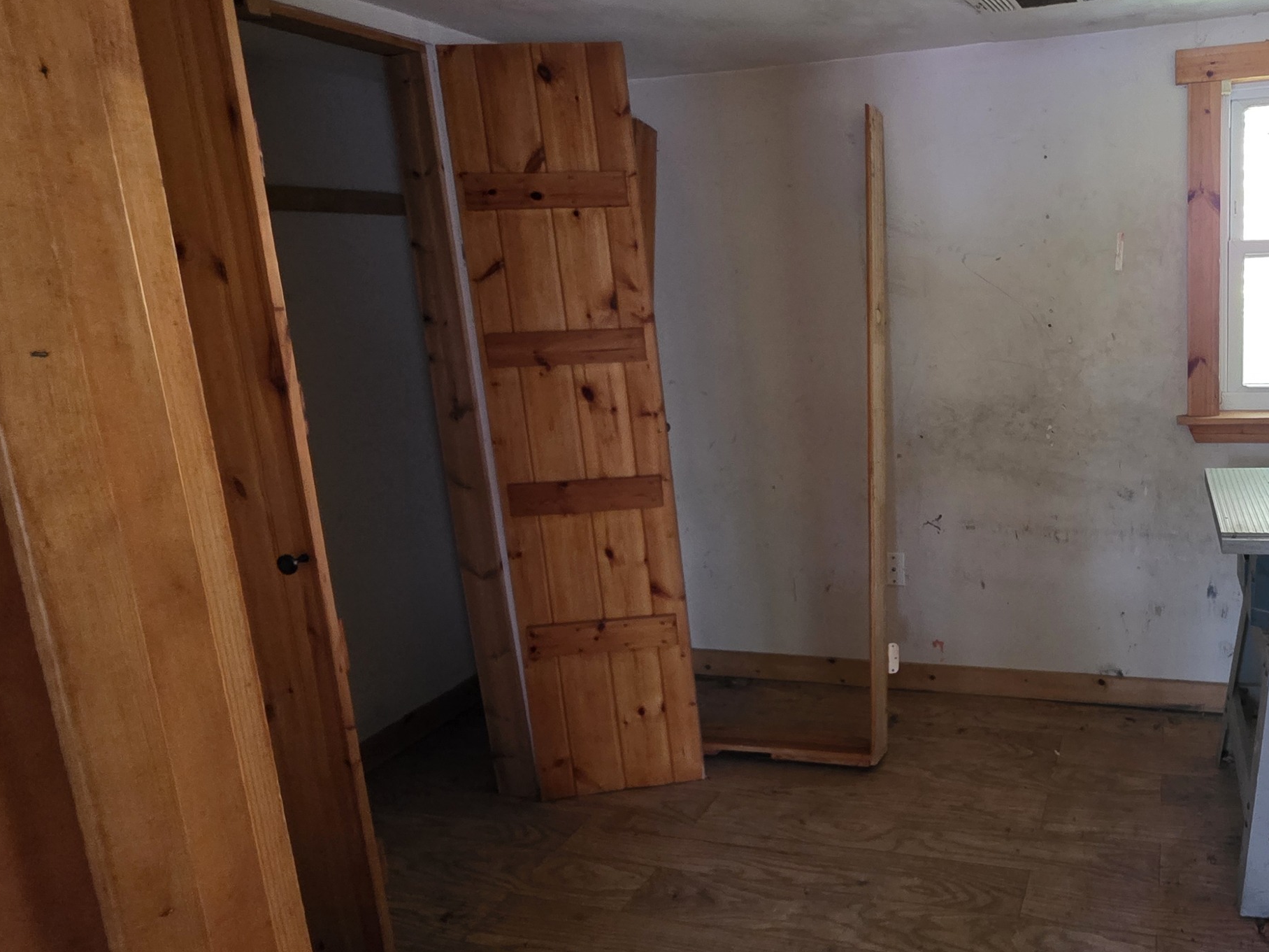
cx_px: 981
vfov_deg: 60.8
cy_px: 406
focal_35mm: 22
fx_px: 806
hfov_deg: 70.2
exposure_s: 1/60
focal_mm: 2.2
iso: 800
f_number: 1.9
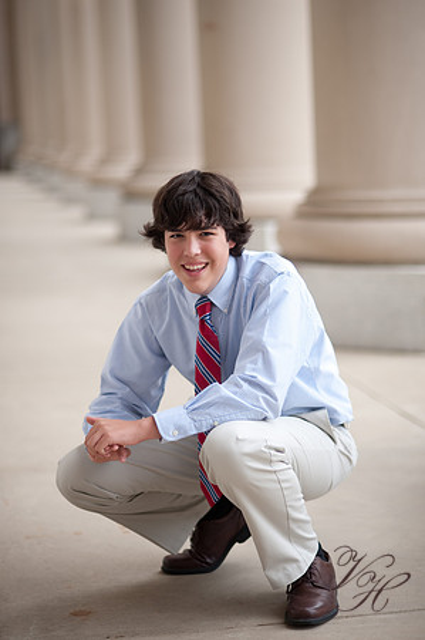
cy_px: 320
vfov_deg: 23.9
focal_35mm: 85
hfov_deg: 16.0
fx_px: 1509
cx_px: 212
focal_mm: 85
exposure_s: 1/250
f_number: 1.8
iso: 200
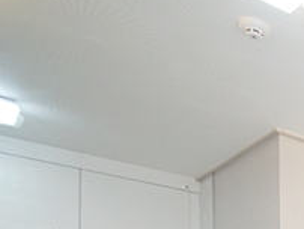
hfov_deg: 21.4
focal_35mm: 57
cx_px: 554
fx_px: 501
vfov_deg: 21.5
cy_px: 344
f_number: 3.5
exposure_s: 1/200
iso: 800
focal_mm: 10
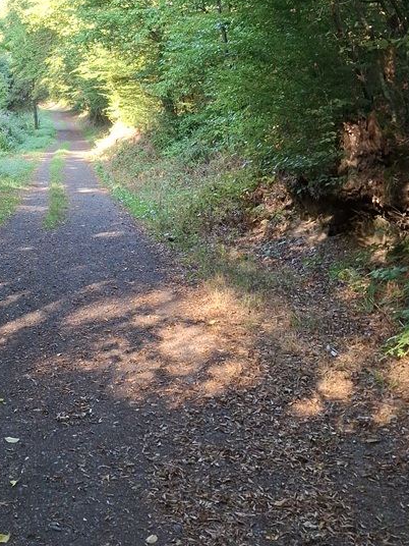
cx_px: 44
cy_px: 147
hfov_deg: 25.3
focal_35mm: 56
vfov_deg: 33.8
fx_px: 882
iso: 50
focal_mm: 4.69
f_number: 1.8
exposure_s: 1/100
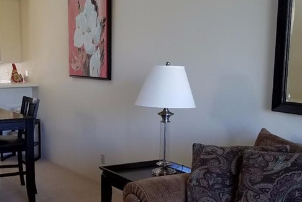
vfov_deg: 23.8
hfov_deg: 34.3
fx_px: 478
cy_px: 118
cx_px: 76
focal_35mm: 57
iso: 64
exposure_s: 1/60
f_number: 1.7
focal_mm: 4.2
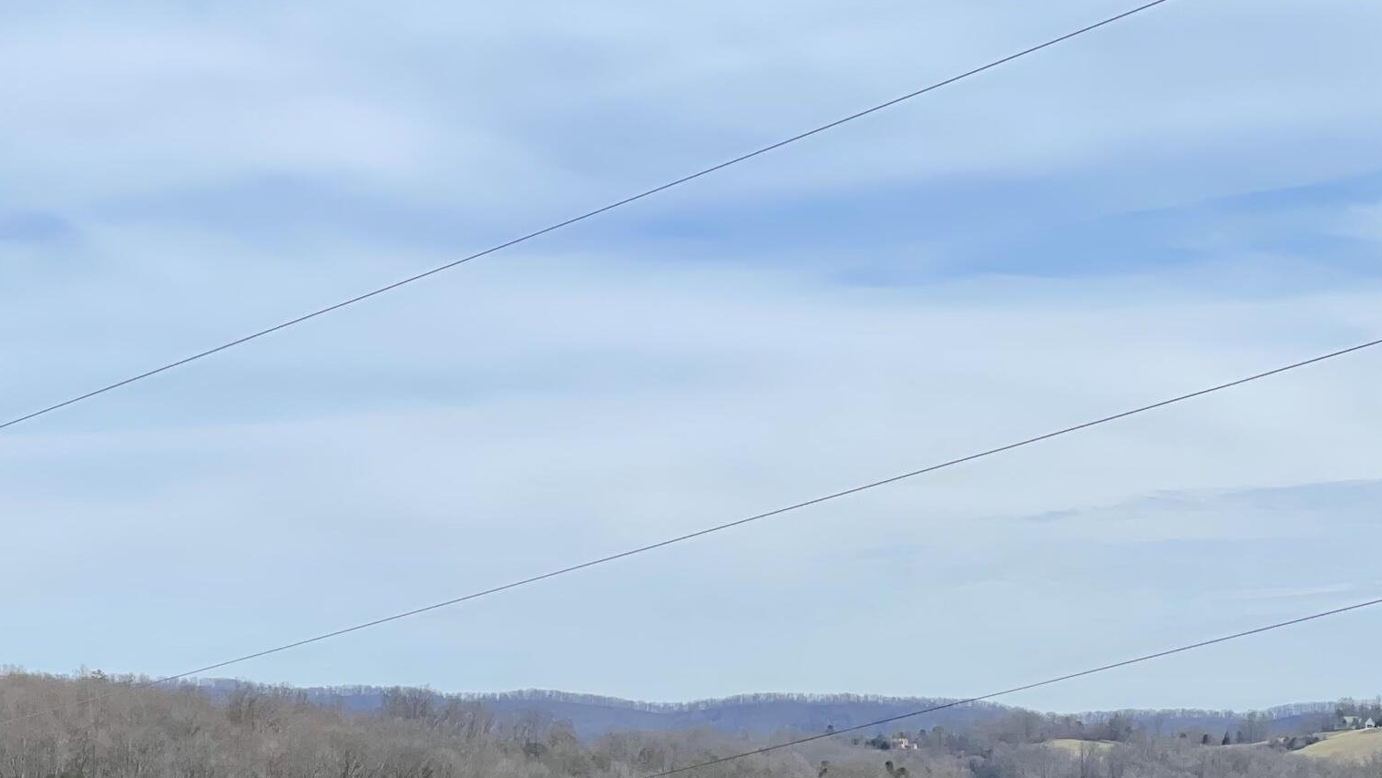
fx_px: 4105
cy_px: 875
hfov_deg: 19.1
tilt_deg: -2.3
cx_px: 496
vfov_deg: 10.7
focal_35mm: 112
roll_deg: +0.7
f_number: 2
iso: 25
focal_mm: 6
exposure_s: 1/2179
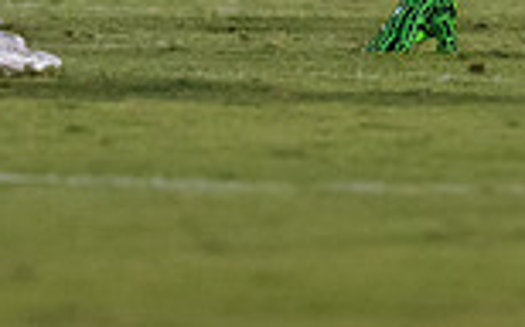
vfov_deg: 1.0
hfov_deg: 1.5
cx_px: 598
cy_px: -401
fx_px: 19530
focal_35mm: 1366
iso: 2000
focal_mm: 200
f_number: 2.8
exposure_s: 1/1600
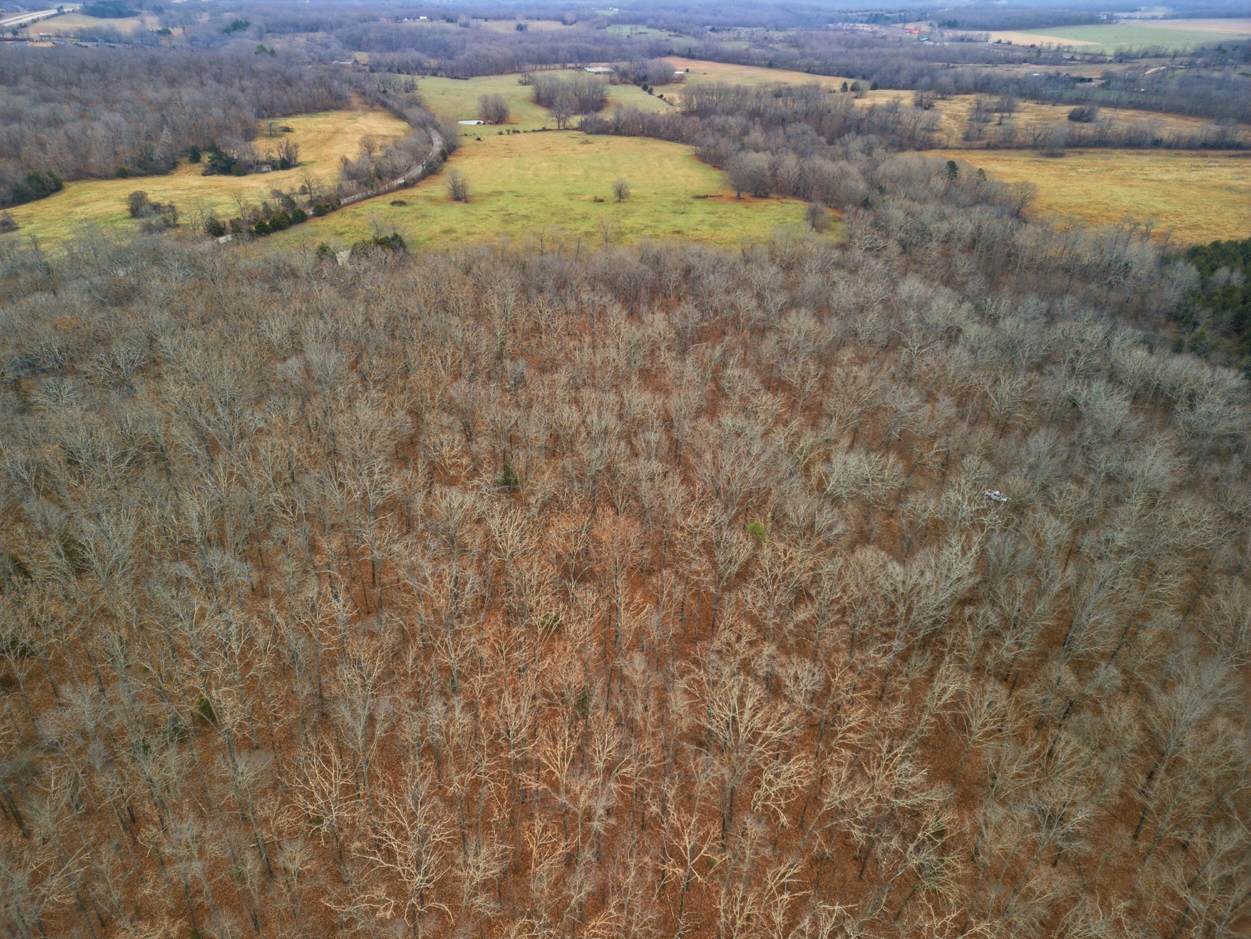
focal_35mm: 24
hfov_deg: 71.6
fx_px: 867
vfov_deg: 56.8
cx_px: 626
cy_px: 470
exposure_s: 1/160
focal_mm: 6.7
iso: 100
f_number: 1.7
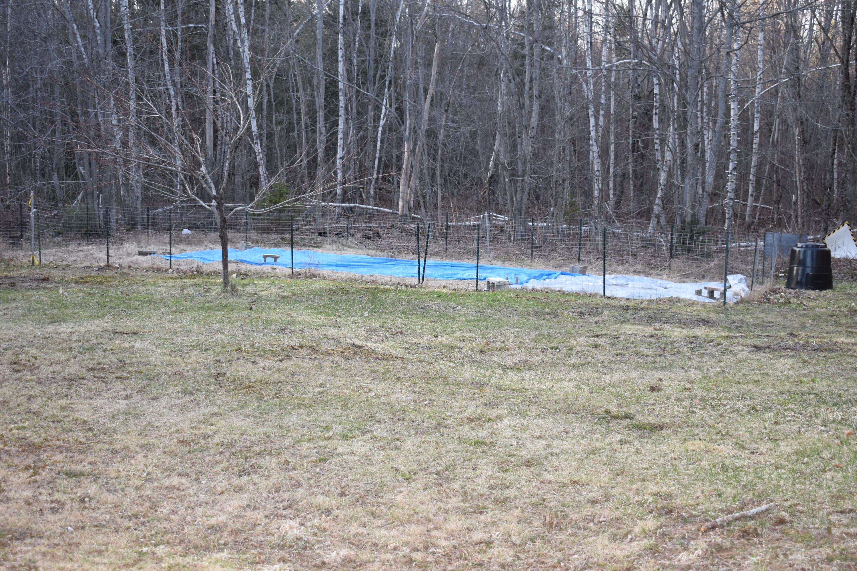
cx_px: 428
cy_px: 286
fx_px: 1214
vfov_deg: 26.5
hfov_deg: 38.9
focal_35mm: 51
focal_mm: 34
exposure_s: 1/200
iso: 450
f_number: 5
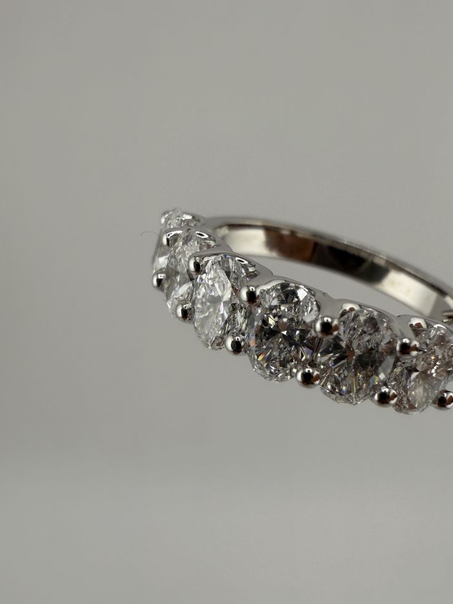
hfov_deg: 46.4
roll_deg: -7.2
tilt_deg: -37.9
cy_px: 303
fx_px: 523
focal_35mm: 30
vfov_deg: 60.0
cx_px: 280
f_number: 2.2
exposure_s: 1/2132
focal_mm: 2.22
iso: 40
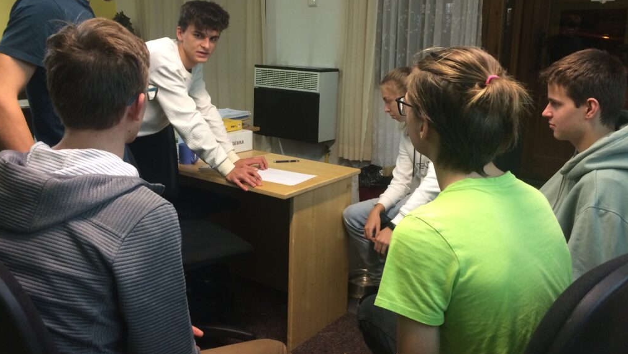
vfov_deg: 36.6
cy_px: 143
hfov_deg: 61.0
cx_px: 311
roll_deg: -0.5
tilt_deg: -10.1
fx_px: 533
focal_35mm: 32
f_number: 2.2
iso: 160
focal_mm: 4.15
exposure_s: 1/33
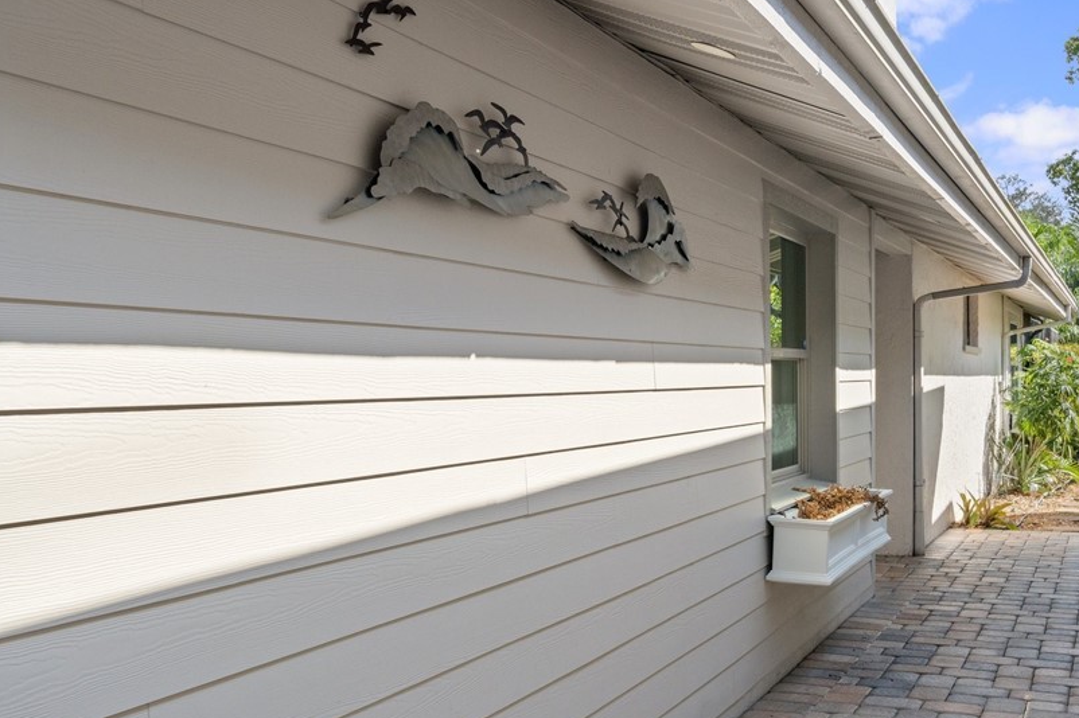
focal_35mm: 43
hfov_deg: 45.1
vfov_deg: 31.3
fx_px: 1279
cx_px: 718
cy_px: 405
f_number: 8
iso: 320
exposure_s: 1/250
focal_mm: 21
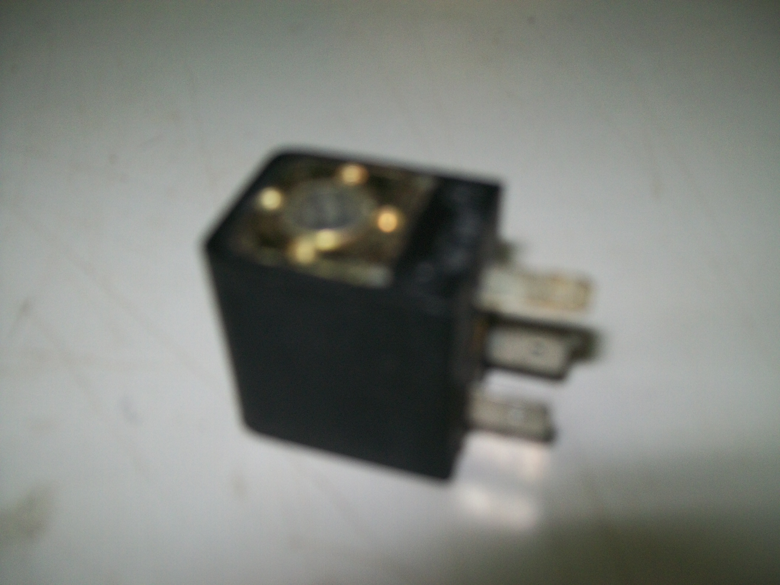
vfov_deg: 39.7
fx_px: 811
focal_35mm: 36
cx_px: 390
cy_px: 292
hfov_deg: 51.4
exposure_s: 1/30
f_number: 2.7
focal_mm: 6
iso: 100
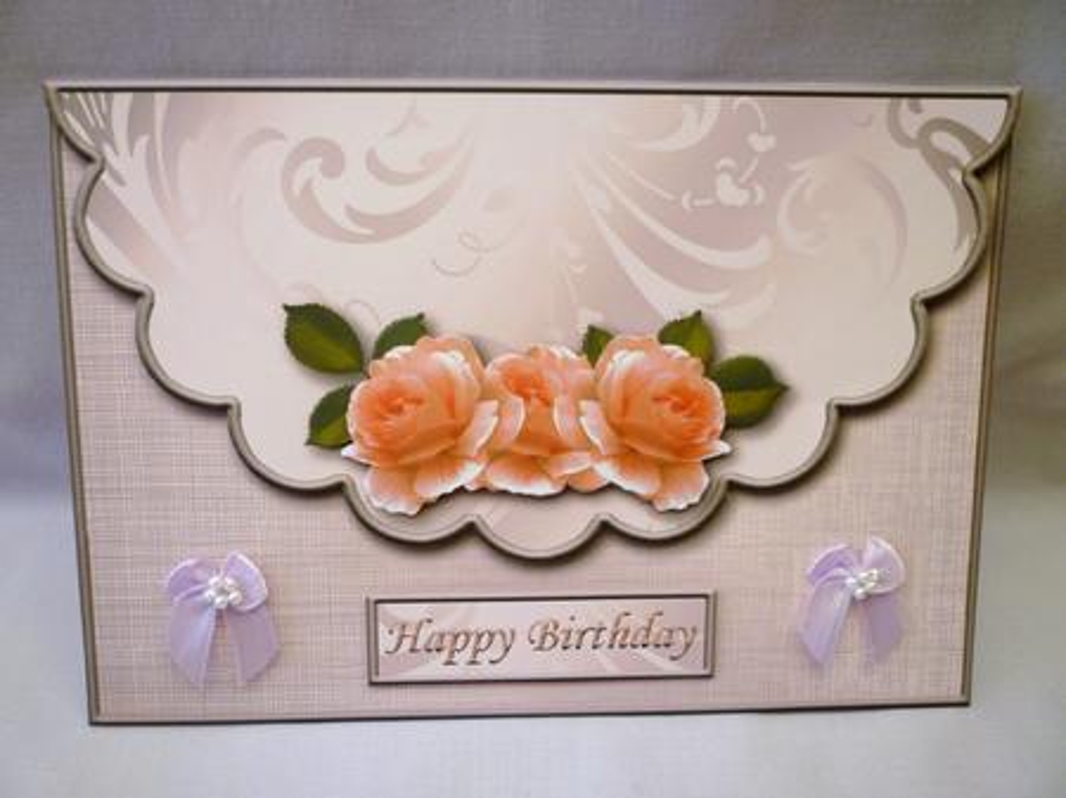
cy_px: 399
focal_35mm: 29
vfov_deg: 48.2
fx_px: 893
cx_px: 533
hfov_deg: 61.7
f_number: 3.3
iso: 125
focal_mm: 5.2
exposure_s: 1/30
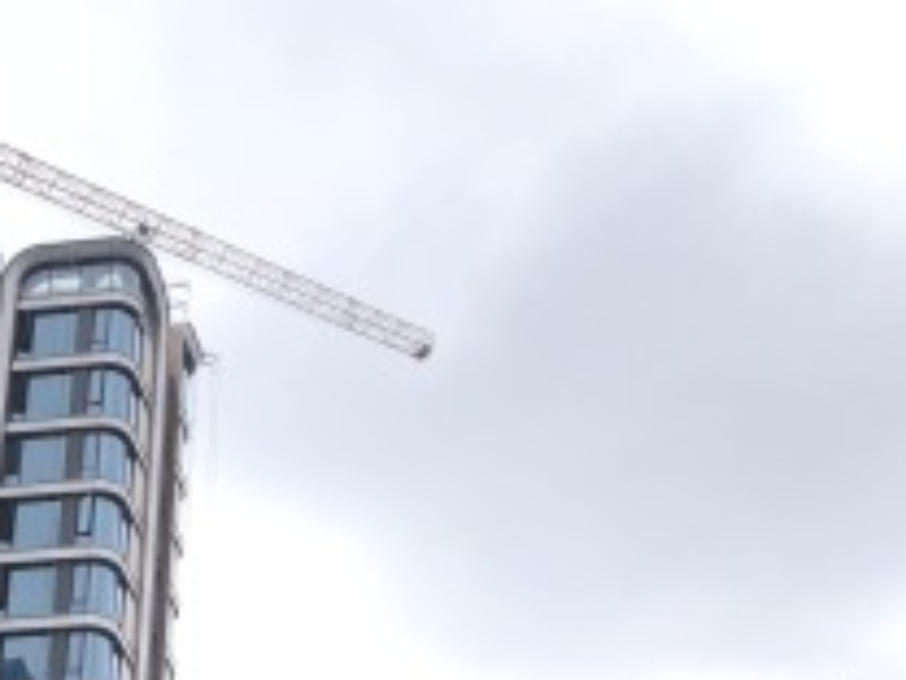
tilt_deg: +23.0
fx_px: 2068
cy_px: 885
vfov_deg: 17.5
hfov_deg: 24.7
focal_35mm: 79
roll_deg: -1.1
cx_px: 364
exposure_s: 1/375
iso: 20
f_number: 1.8
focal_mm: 3.99
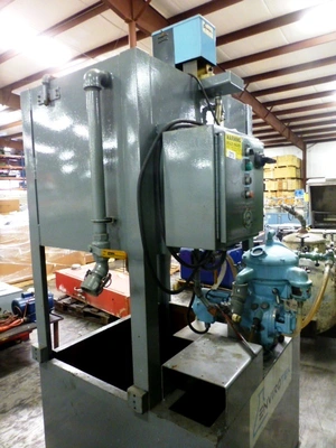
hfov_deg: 56.8
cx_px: 168
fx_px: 311
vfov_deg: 71.6
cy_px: 224
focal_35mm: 24
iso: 400
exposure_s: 1/8
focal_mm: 4.3
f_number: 3.3
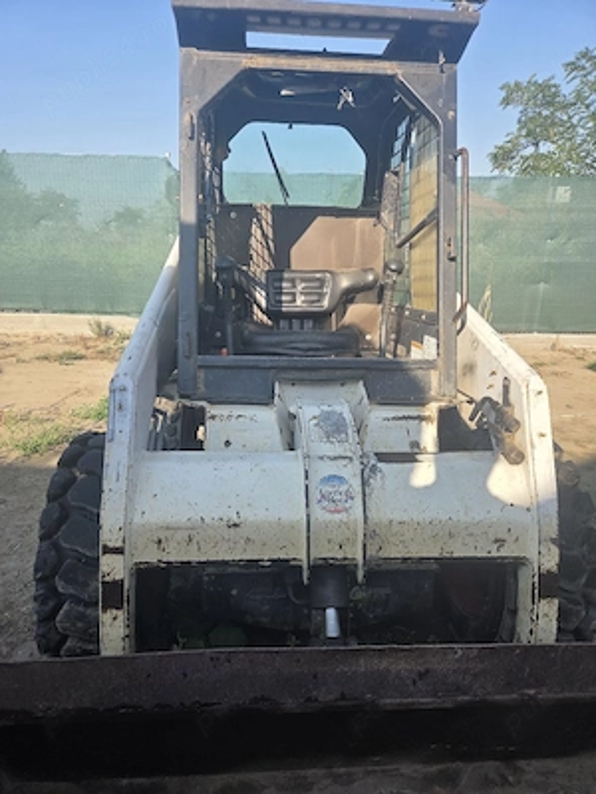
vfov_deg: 73.9
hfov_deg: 58.9
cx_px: 298
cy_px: 397
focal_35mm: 23
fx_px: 528
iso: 80
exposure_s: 1/3333
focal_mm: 5.4
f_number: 1.8
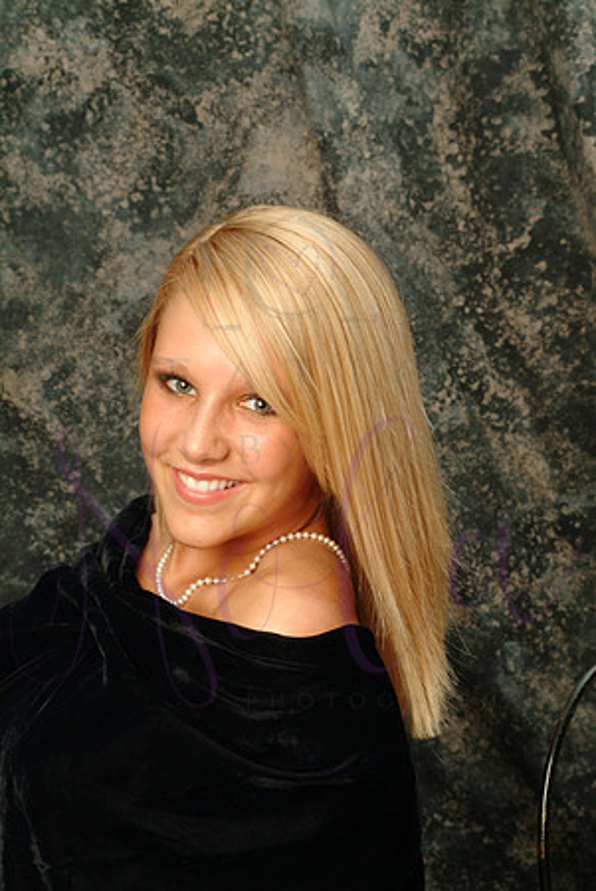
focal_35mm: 129
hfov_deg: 10.7
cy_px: 446
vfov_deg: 15.9
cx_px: 298
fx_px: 3196
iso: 400
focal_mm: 86
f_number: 11
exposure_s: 1/125
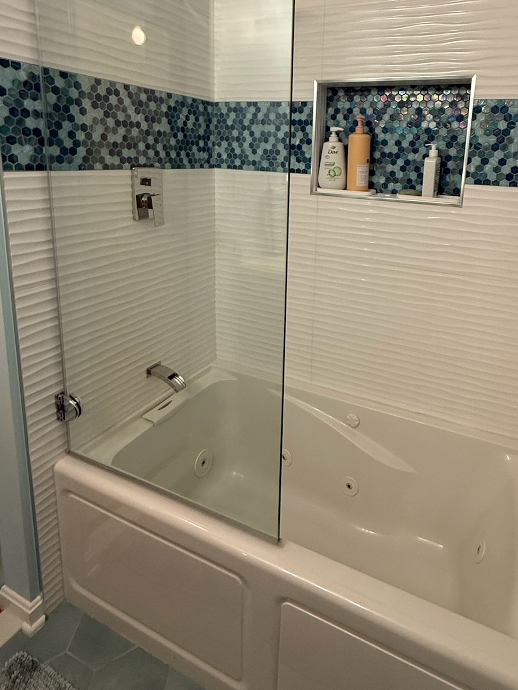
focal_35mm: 22
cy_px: 242
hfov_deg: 60.2
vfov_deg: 74.5
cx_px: 326
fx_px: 439
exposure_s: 1/61
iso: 320
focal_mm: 2.22
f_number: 2.2
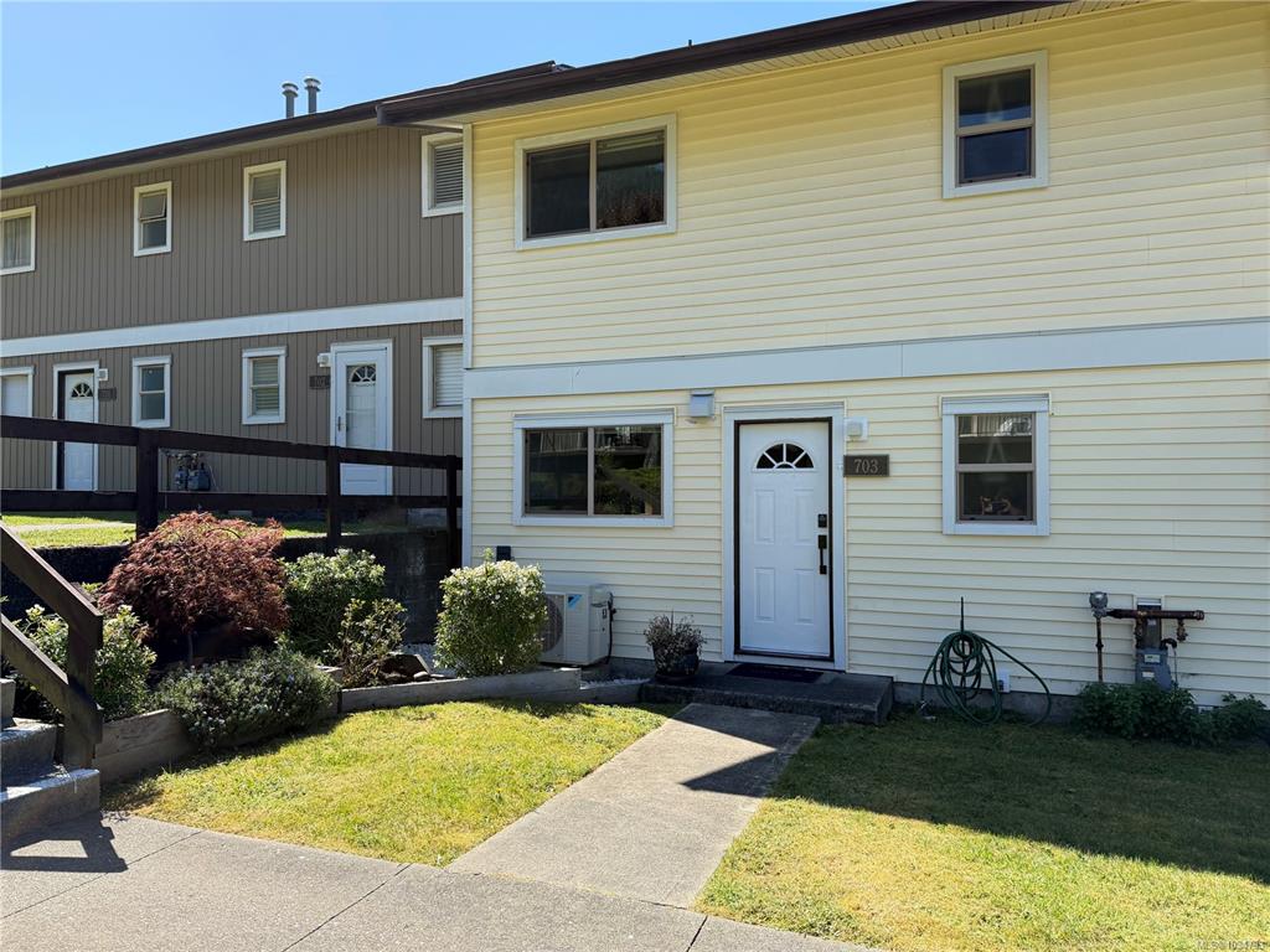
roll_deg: -0.2
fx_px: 881
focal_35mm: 24
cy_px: 476
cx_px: 635
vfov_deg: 56.8
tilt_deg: +0.0
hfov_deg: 71.6
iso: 100
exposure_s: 1/2801
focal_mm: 6.76
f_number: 1.78
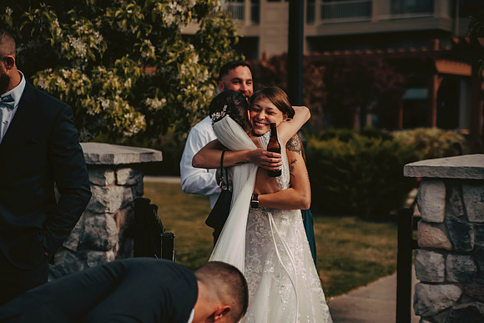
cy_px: 162
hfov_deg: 27.0
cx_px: 242
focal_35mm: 75
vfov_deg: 18.2
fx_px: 1009
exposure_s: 1/4000
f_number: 2.8
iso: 500
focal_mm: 75
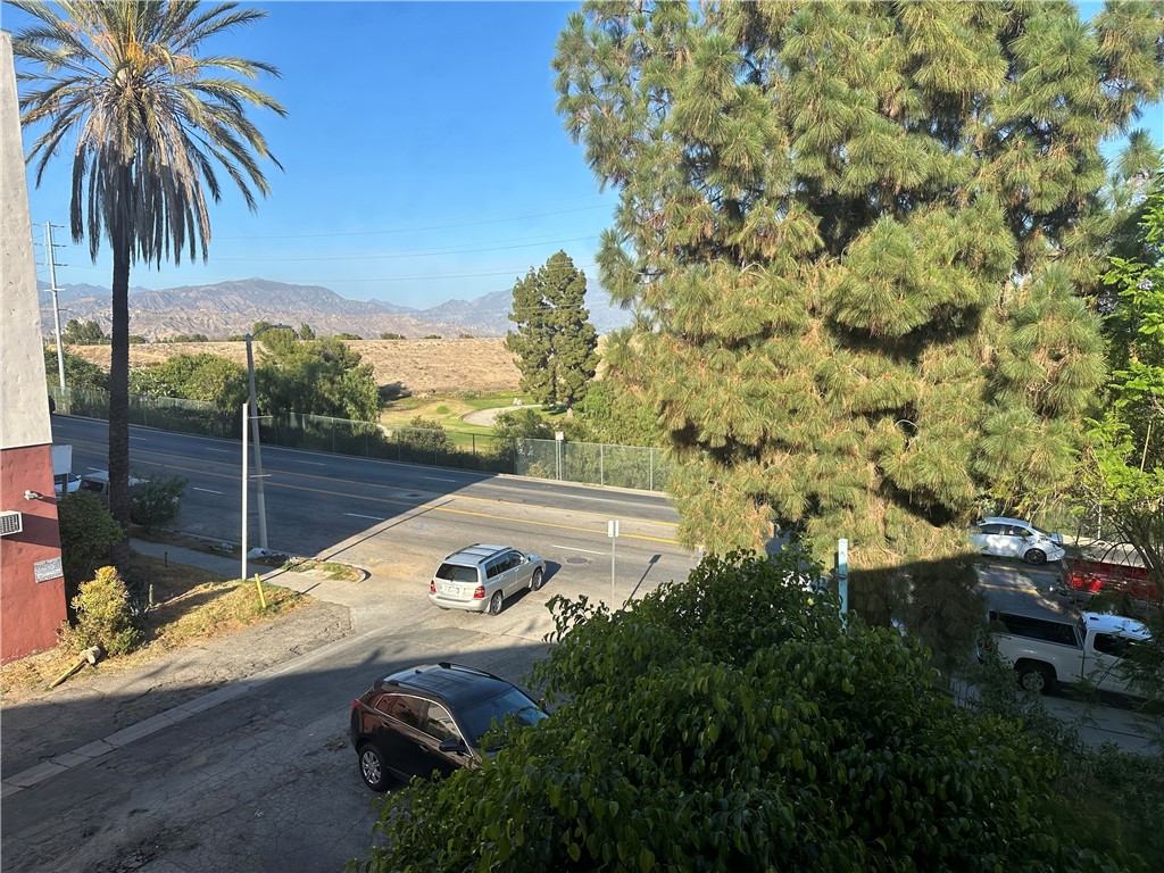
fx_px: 807
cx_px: 582
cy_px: 436
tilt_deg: -5.7
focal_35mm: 24
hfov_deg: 71.6
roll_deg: +2.0
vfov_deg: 56.8
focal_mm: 6.86
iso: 80
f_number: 1.78
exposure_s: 1/2203
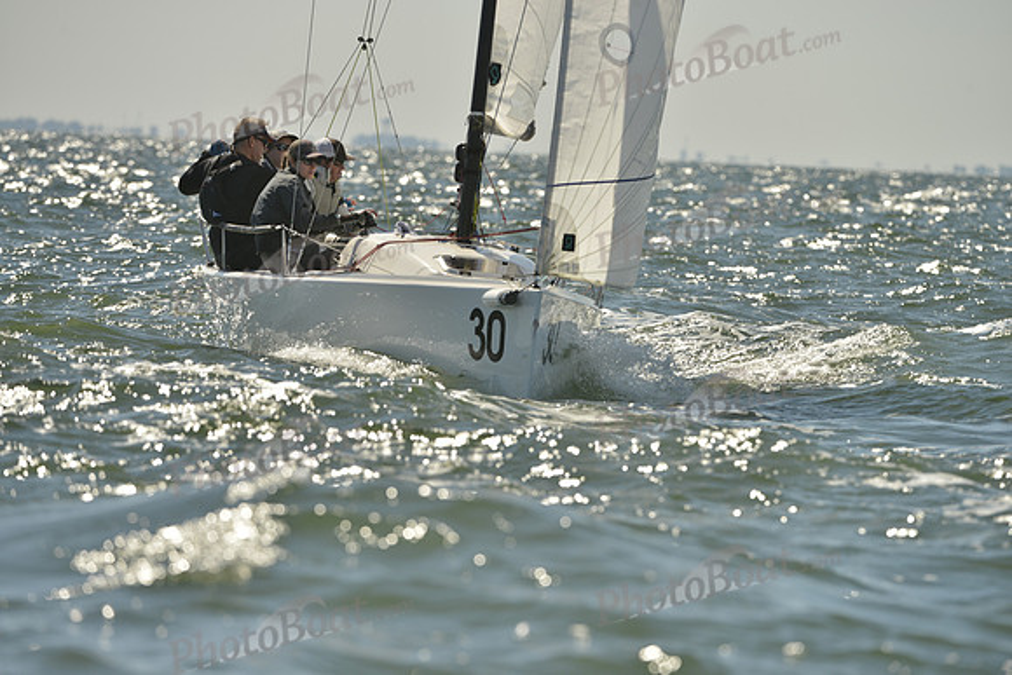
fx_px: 9560
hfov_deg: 6.1
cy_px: 338
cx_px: 506
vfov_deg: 4.0
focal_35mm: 340
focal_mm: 340
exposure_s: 1/1600
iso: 280
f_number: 7.1
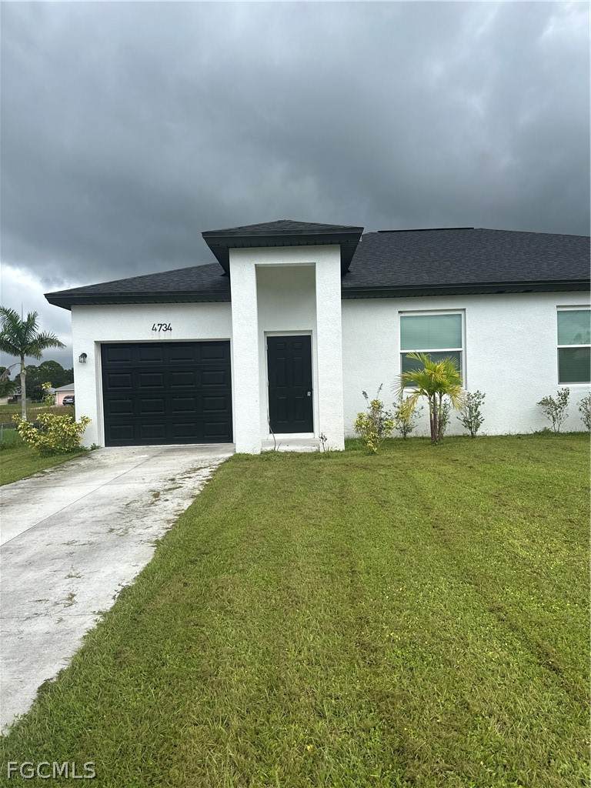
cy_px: 394
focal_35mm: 24
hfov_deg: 56.8
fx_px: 546
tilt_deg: -0.4
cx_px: 296
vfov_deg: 71.6
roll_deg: +1.3
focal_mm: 6.86
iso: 80
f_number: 1.78
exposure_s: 1/3356
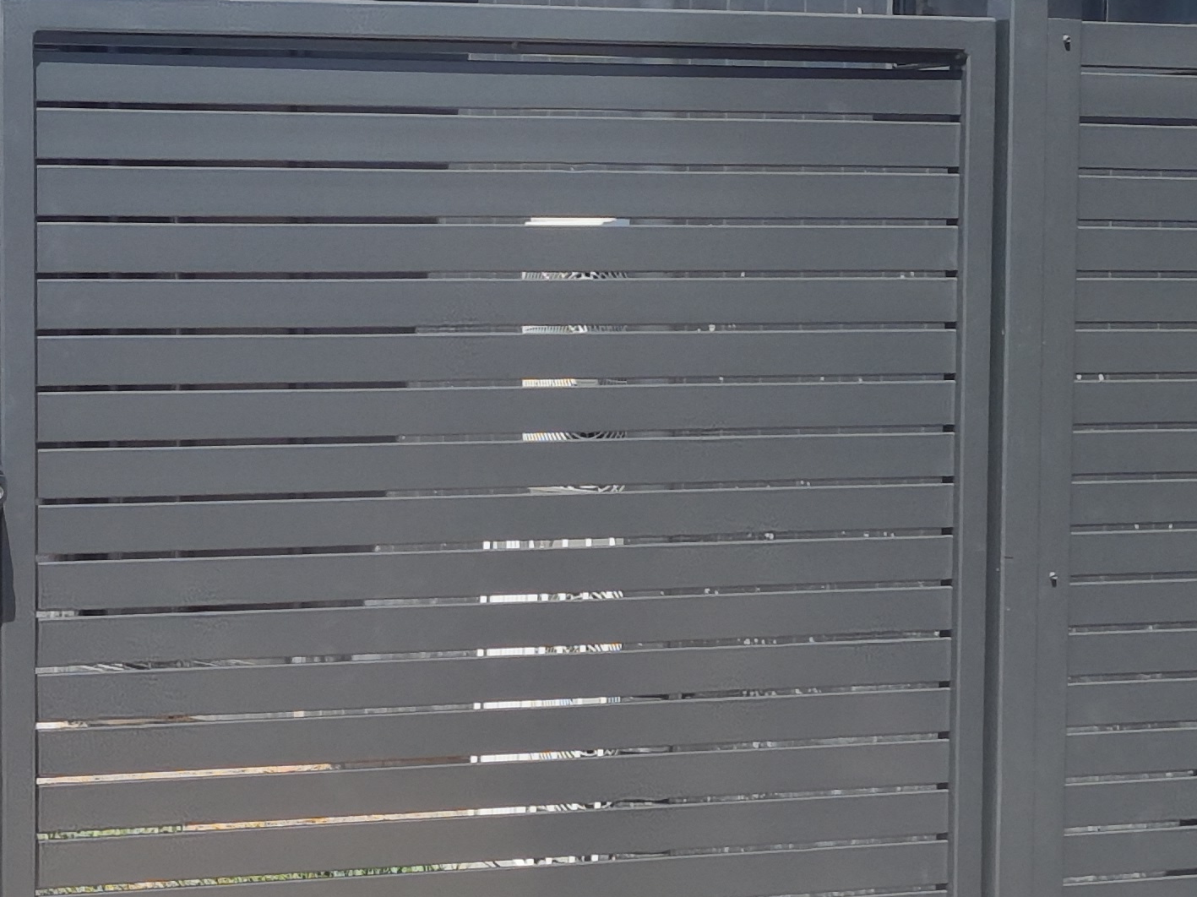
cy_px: 636
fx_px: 2558
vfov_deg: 19.8
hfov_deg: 25.8
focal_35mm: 74
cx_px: 203
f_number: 1.8
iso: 50
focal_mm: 5.4
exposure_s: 1/2933
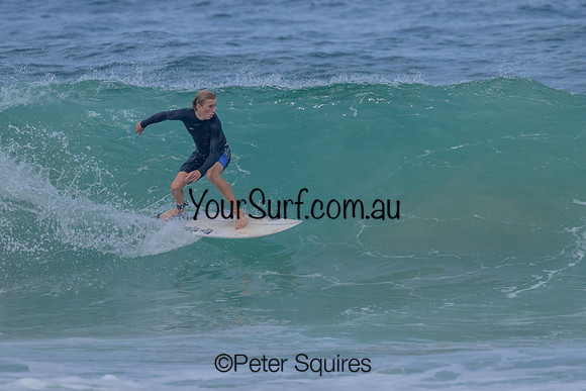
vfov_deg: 1.3
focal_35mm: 1077
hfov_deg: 1.9
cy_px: 177
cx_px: 275
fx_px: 17529
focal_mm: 800
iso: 720
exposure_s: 1/2000
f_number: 11
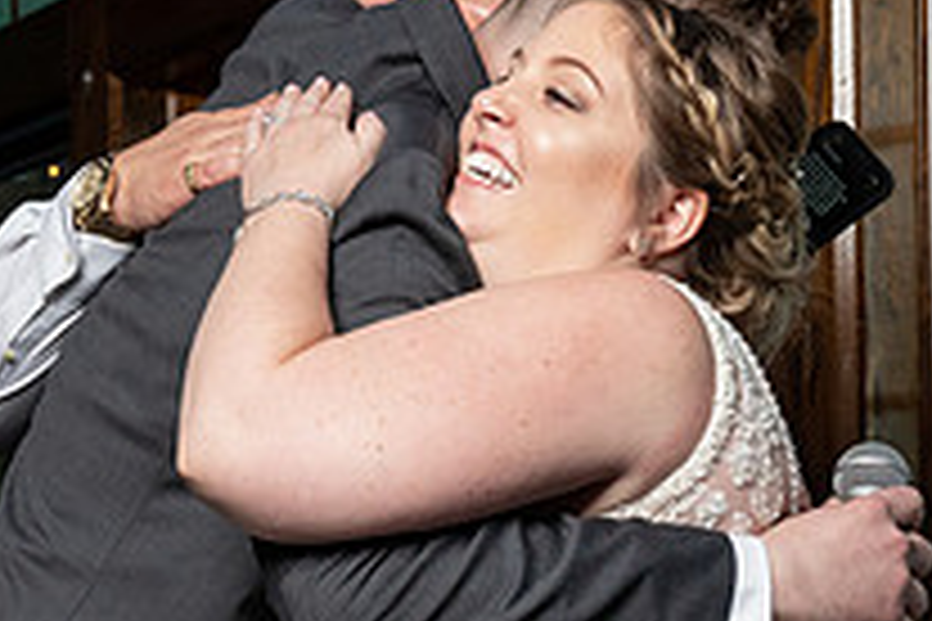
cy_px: 557
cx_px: 304
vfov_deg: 12.7
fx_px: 2770
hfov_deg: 19.0
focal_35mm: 107
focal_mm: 34
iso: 2000
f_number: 5.6
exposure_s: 1/200
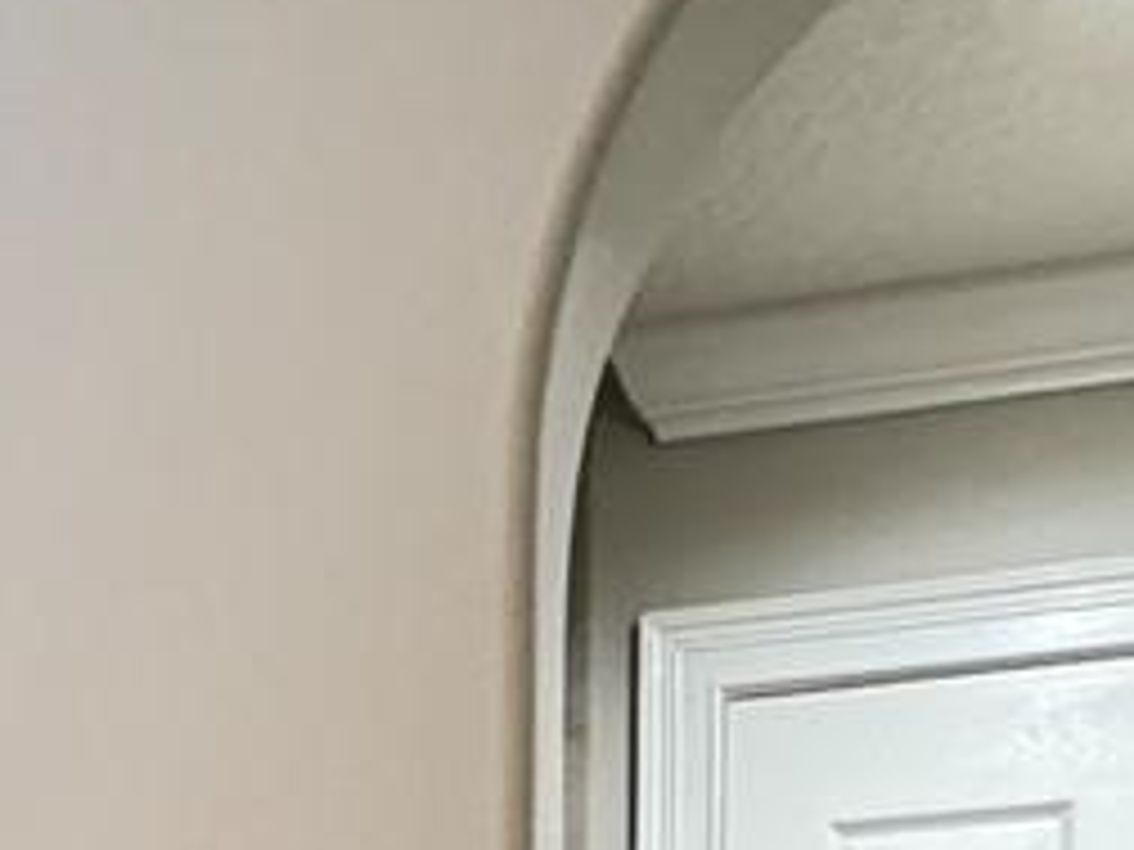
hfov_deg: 21.3
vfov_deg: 12.7
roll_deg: -0.2
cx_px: 0
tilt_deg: -7.6
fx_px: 2916
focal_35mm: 89
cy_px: 2055
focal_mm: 2.22
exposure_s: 1/60
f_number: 2.2
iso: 640
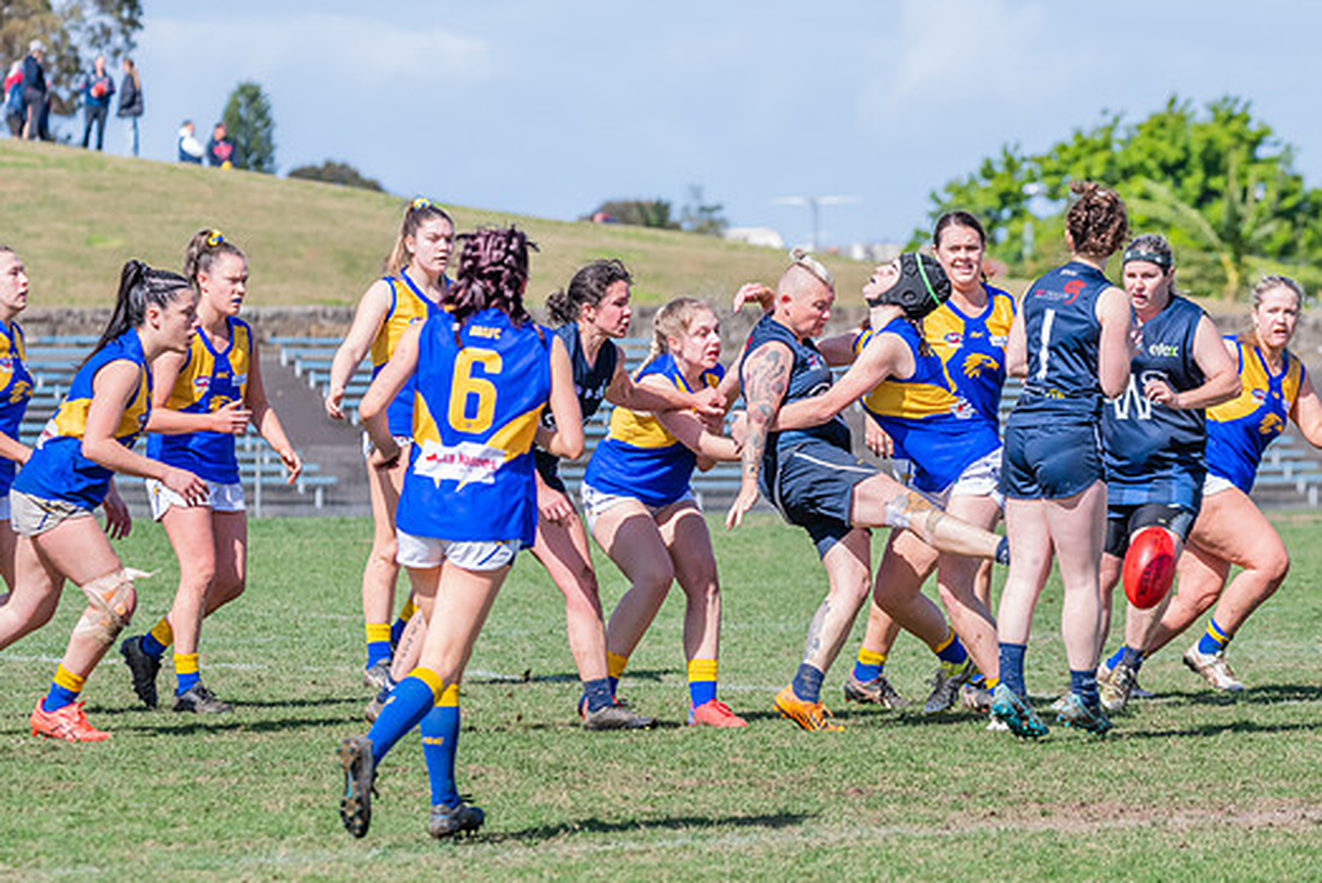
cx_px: 864
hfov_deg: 6.5
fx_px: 11684
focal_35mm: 318
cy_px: 523
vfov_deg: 4.3
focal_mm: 240
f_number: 9
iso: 800
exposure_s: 1/1600
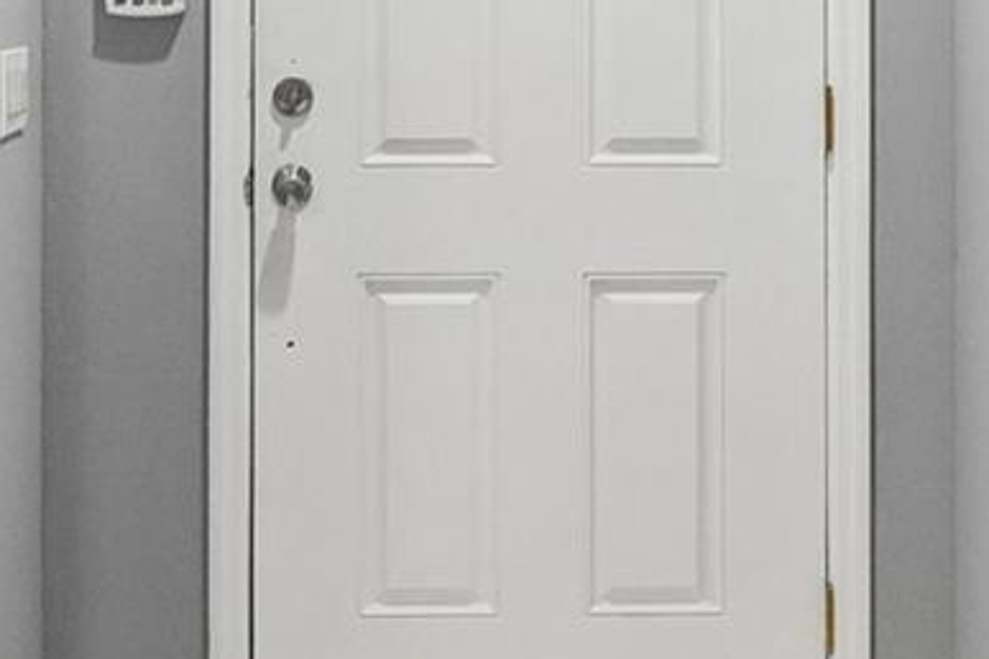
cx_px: 427
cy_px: -72
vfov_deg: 20.8
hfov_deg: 32.3
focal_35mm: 62
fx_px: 1703
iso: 1600
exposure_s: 1/30
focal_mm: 10
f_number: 8
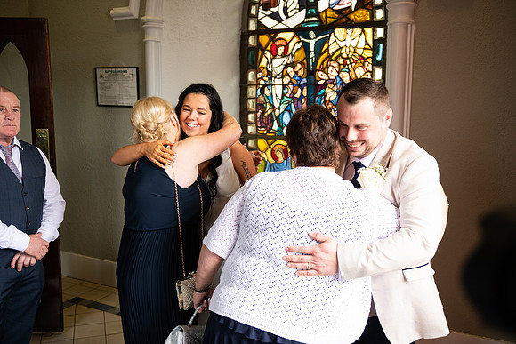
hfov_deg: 54.4
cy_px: 172
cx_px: 258
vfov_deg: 37.9
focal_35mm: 35
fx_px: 502
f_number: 3.5
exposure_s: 1/160
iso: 640
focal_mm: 35
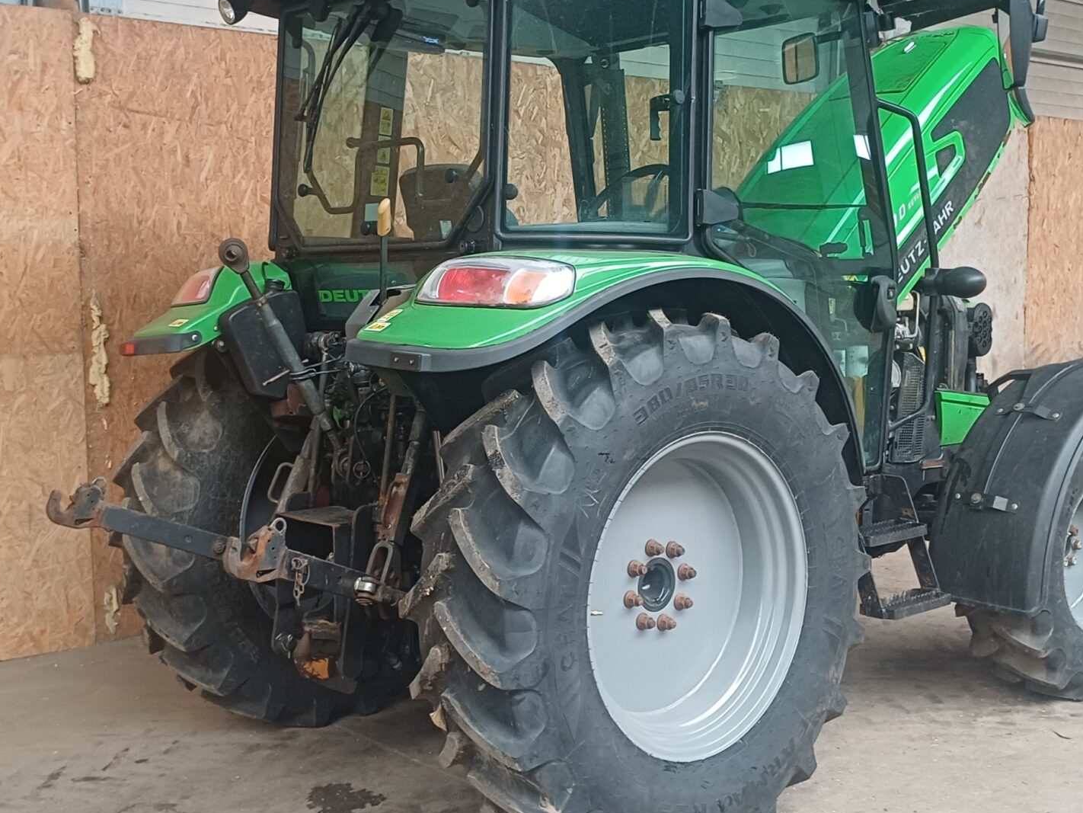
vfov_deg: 32.2
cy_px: 378
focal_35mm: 45
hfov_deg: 42.0
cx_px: 475
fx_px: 1408
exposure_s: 1/50
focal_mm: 4.65
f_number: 1.8
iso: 320
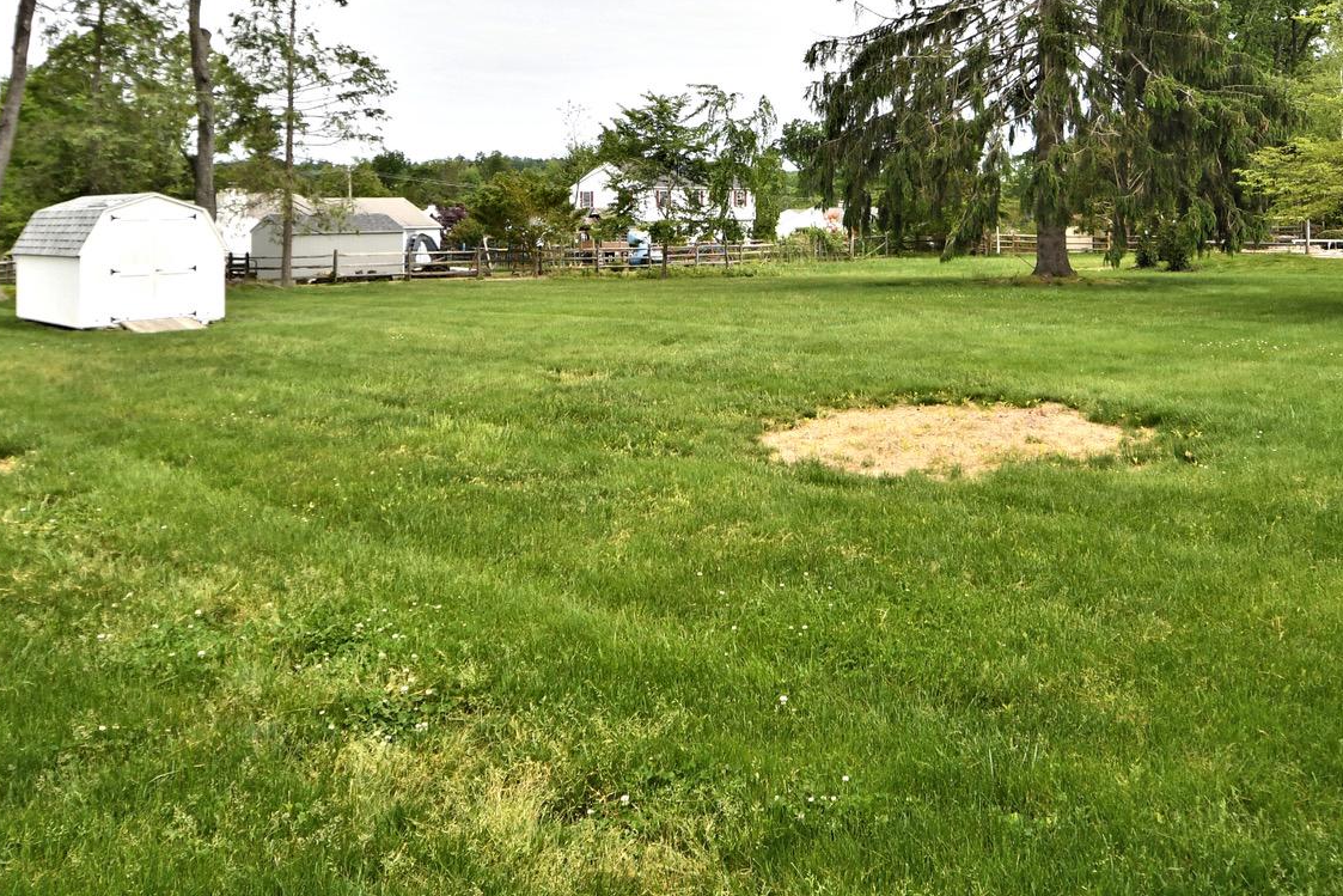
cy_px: 200
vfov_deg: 40.8
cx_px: 752
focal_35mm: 31
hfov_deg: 60.1
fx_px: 1157
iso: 500
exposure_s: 1/3200
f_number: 4
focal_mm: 11.5
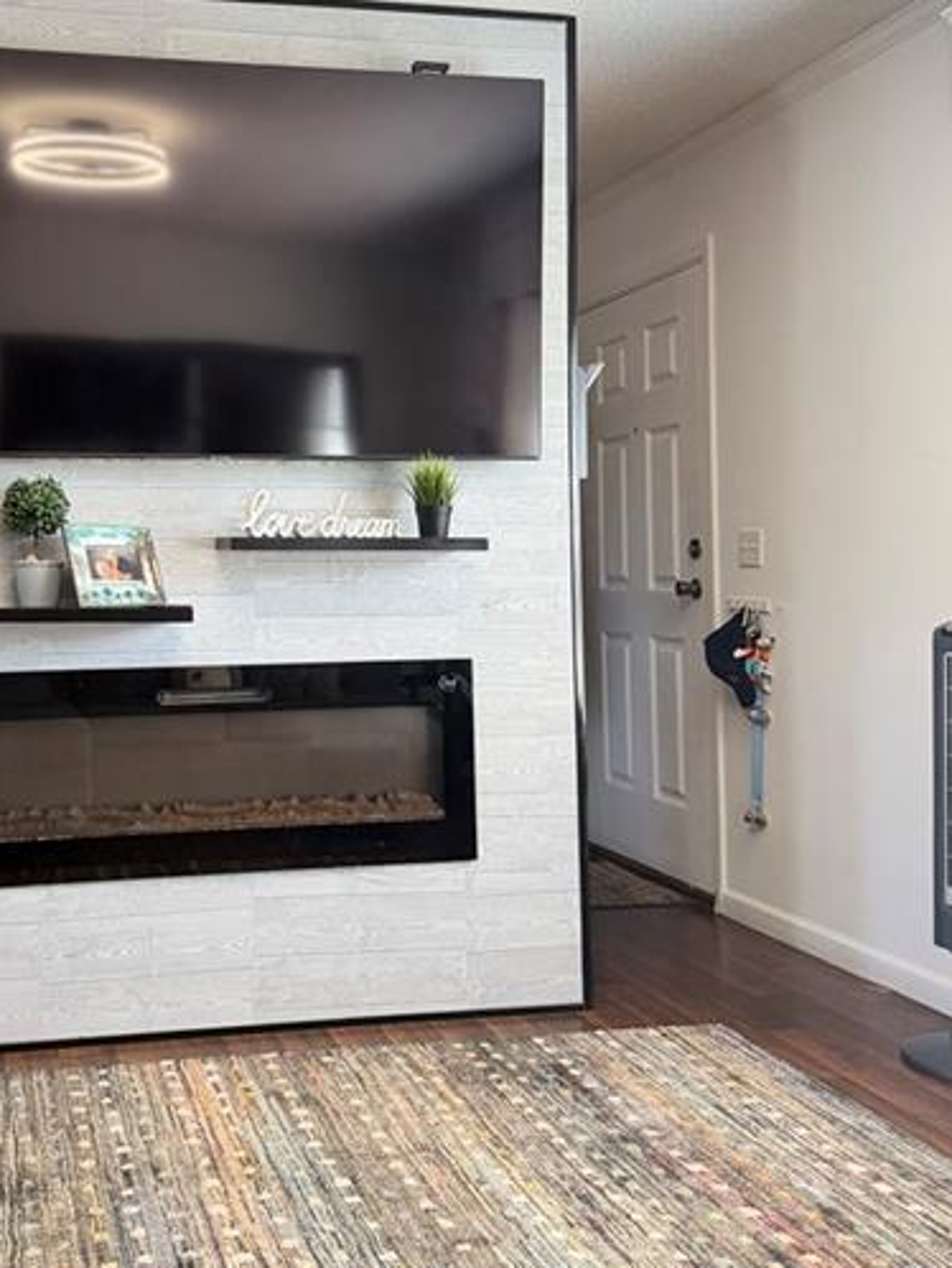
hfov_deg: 37.8
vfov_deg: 49.9
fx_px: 1356
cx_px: 242
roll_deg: +0.1
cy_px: 530
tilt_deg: +1.3
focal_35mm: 37
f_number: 1.78
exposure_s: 1/60
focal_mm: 6.76
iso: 250
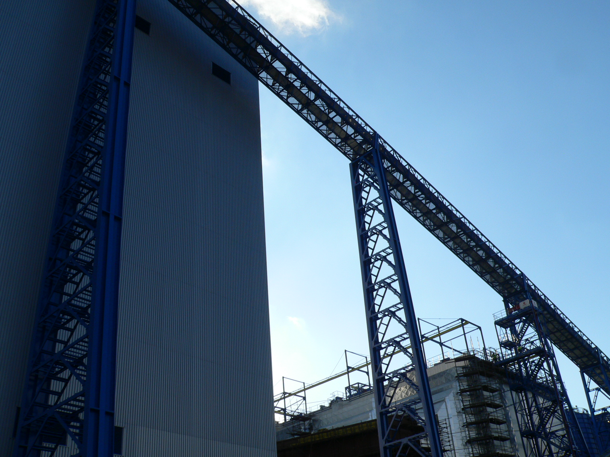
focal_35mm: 36
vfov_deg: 39.7
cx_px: 305
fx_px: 634
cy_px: 228
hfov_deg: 51.4
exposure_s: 1/400
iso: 80
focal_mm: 6
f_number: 5.6
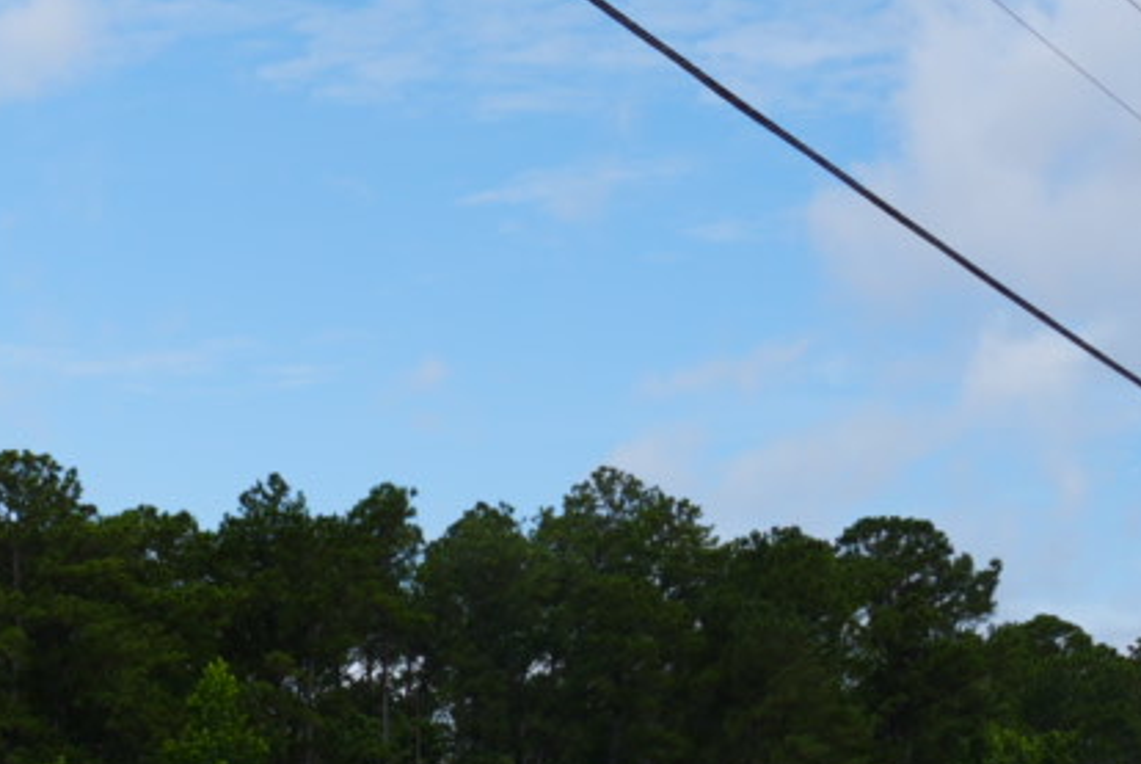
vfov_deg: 10.7
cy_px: 1255
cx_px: -758
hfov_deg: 15.0
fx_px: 3882
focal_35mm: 122
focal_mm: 20.9
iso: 100
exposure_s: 1/200
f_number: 10
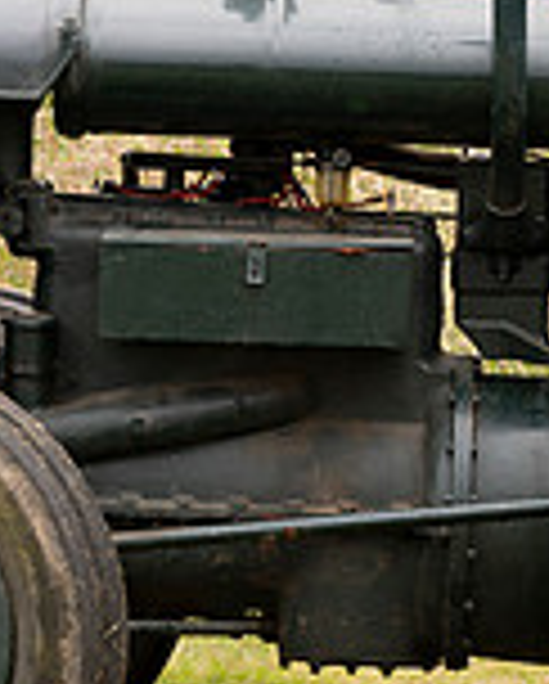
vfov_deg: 6.0
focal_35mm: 323
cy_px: 379
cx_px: 633
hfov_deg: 4.8
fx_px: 6547
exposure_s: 1/125
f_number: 6.3
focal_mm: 85
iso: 200
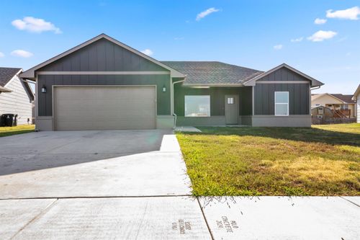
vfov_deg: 53.1
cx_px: 180
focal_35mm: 24
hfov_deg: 73.8
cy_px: 120
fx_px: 240
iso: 100
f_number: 10
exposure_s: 1/20
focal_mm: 16
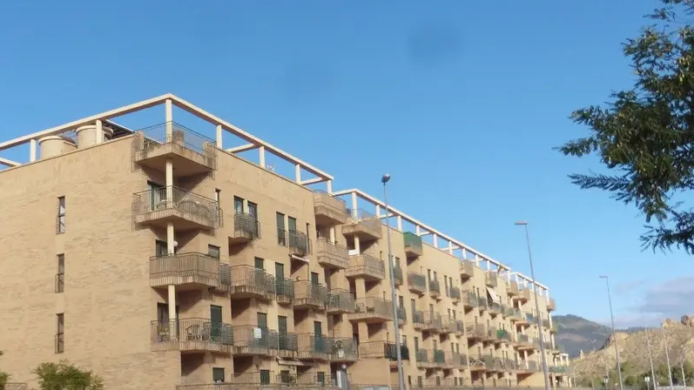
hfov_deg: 47.9
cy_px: 216
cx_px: 257
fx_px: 773
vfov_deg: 28.3
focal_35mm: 42
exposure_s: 1/1000
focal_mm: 4.3
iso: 100
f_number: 3.3
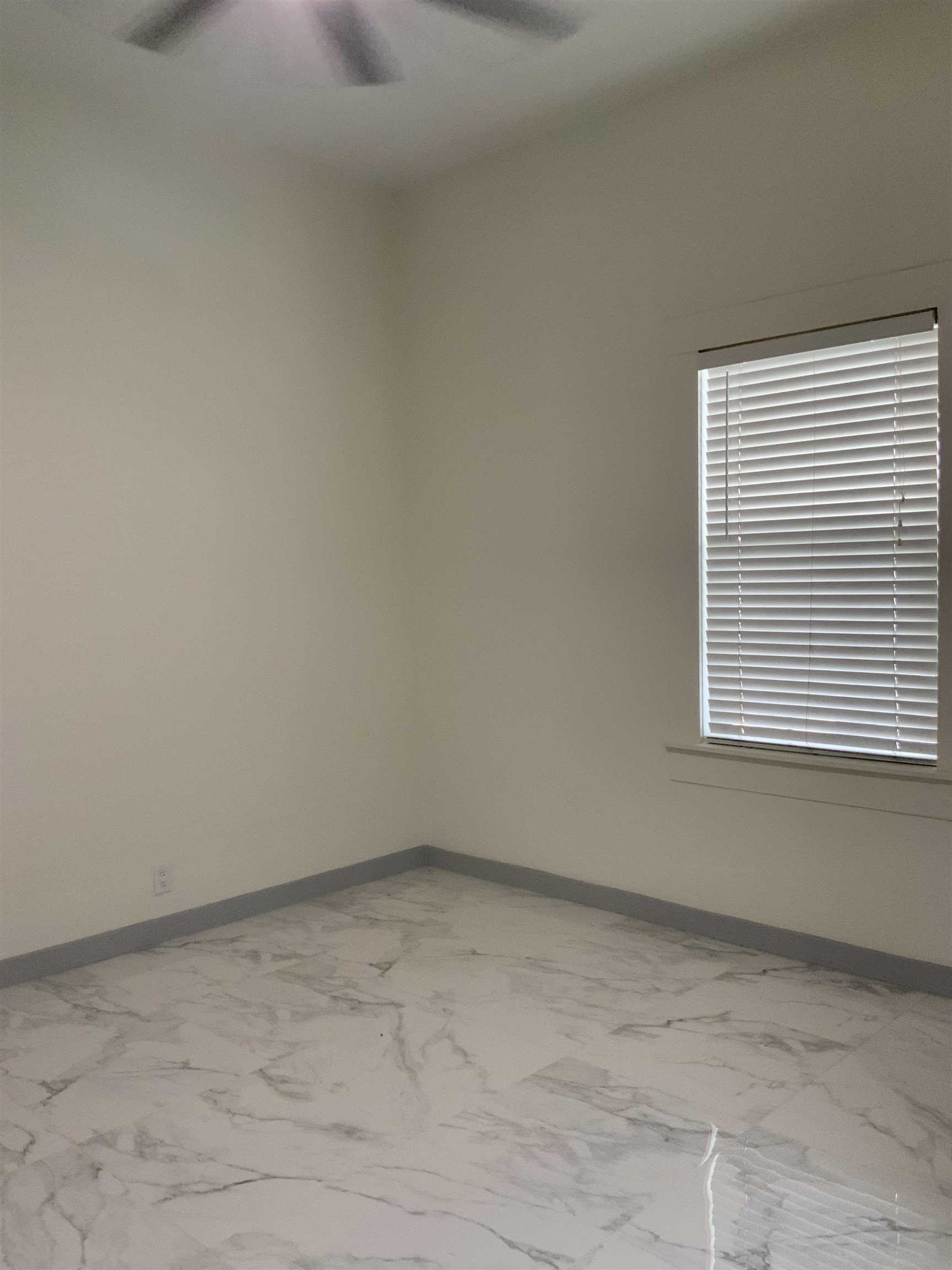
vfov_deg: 61.7
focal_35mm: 29
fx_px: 1063
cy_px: 635
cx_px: 476
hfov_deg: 48.2
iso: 64
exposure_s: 1/60
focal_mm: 3
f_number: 1.8
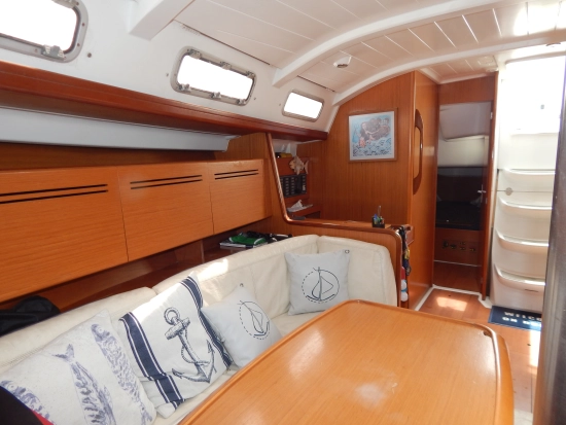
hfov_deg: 73.9
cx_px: 283
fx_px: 376
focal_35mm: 23
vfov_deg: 58.9
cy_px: 212
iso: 125
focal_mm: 4
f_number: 3
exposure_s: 1/125
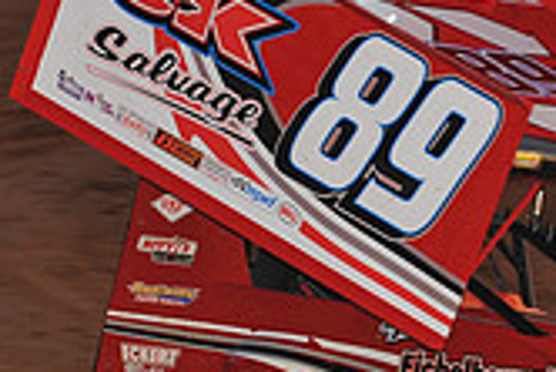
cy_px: 365
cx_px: 533
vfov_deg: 2.7
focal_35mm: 506
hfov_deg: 4.1
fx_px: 7822
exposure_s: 1/320
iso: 800
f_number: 7.1
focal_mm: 145
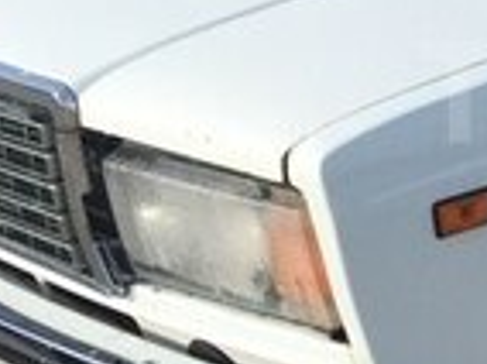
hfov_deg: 13.6
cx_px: 772
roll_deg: -0.2
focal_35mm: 135
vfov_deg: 10.9
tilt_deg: -15.8
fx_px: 1896
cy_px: 91
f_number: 2.2
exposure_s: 1/1980
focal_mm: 4.15
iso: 32
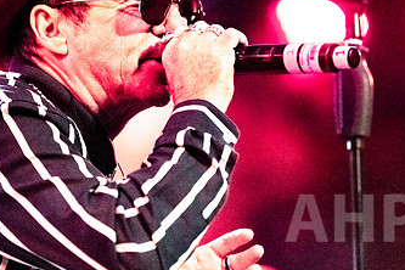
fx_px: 2644
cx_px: 122
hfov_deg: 8.8
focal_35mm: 235
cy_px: 86
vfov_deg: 5.8
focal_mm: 135
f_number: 2.8
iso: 6400
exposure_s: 1/2000
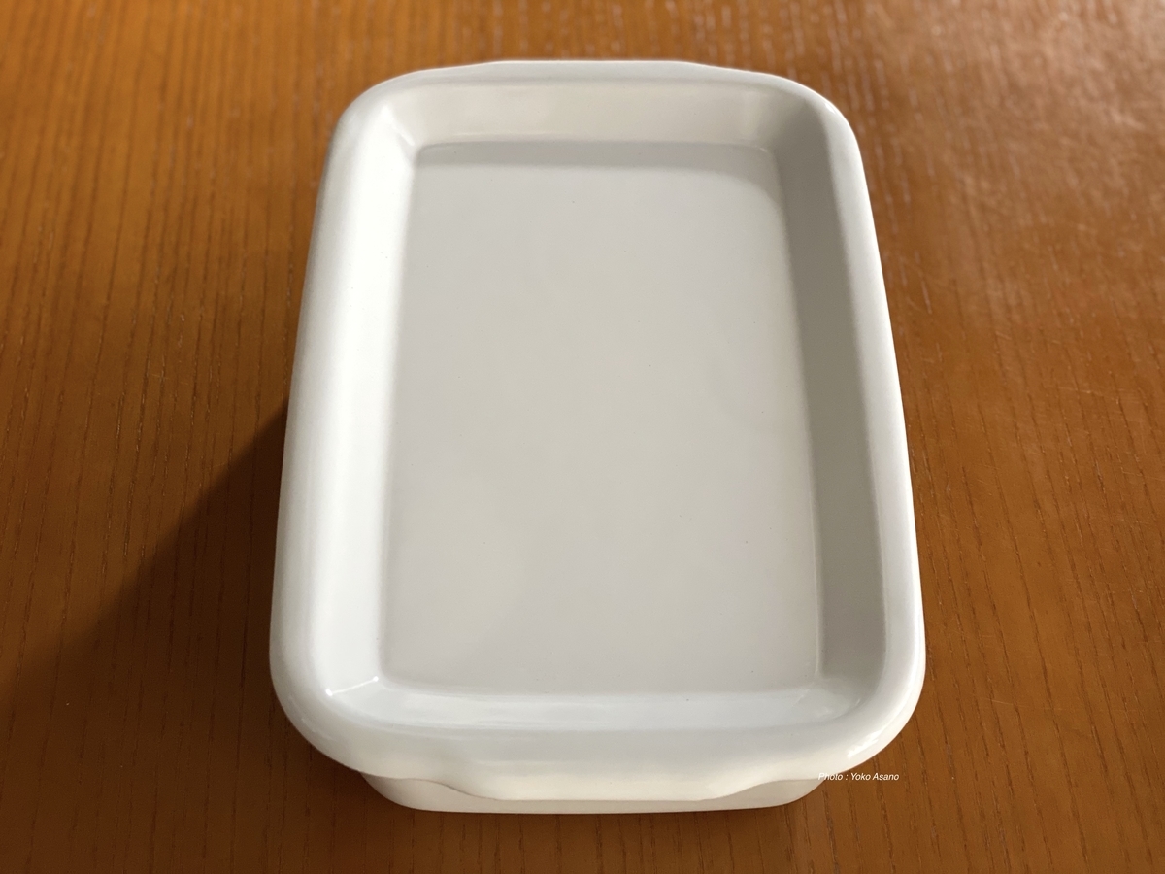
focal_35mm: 52
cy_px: 437
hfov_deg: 36.8
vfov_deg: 28.0
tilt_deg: -54.9
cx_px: 582
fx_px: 1750
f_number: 2
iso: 250
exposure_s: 1/111
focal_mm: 6
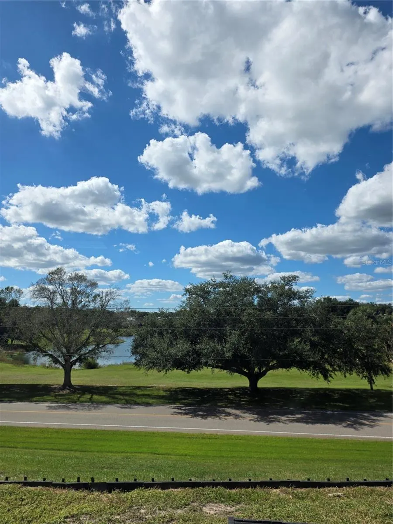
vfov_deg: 73.9
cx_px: 196
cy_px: 262
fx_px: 348
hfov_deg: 58.9
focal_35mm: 23
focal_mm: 6.25
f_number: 1.7
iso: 64
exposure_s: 1/7944
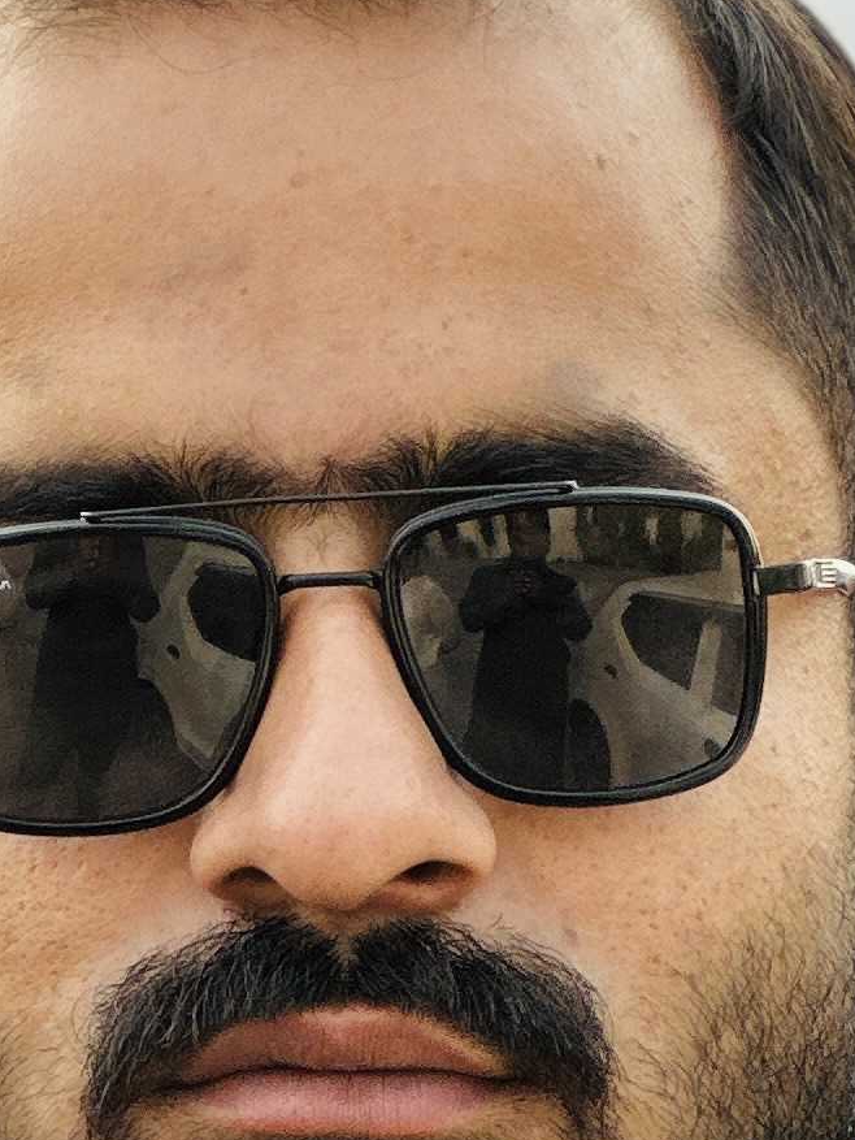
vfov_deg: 5.6
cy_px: 1117
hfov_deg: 4.2
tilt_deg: +1.1
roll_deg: -1.1
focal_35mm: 354
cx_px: 47
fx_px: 11655
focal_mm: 9
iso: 32
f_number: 2.8
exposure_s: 1/121
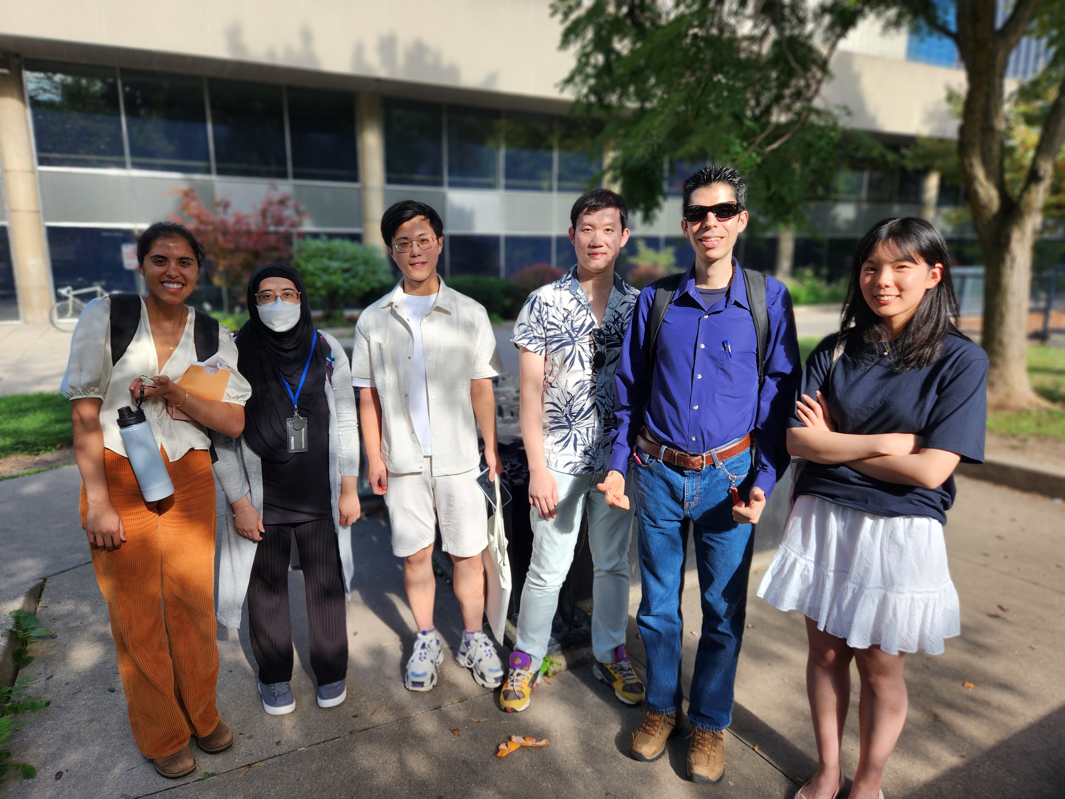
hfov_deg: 73.9
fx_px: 708
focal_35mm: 23
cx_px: 532
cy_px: 400
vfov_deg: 58.9
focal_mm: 5.4
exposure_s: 1/408
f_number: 1.8
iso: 20
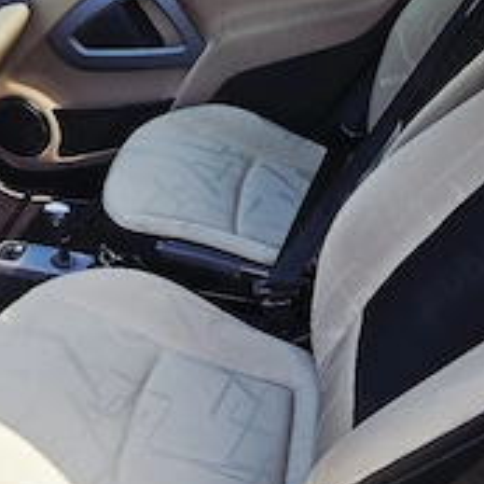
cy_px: 280
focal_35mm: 47
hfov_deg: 35.3
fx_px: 743
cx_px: 126
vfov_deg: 36.0
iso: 25
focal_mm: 5.4
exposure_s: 1/455
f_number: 1.8
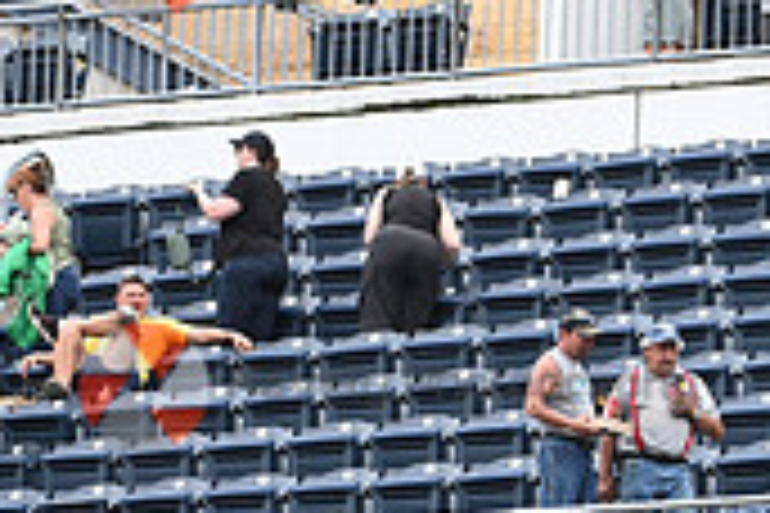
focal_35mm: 680
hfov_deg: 3.0
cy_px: 670
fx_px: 14543
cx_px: 869
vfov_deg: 2.0
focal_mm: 200
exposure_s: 1/1600
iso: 800
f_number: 4
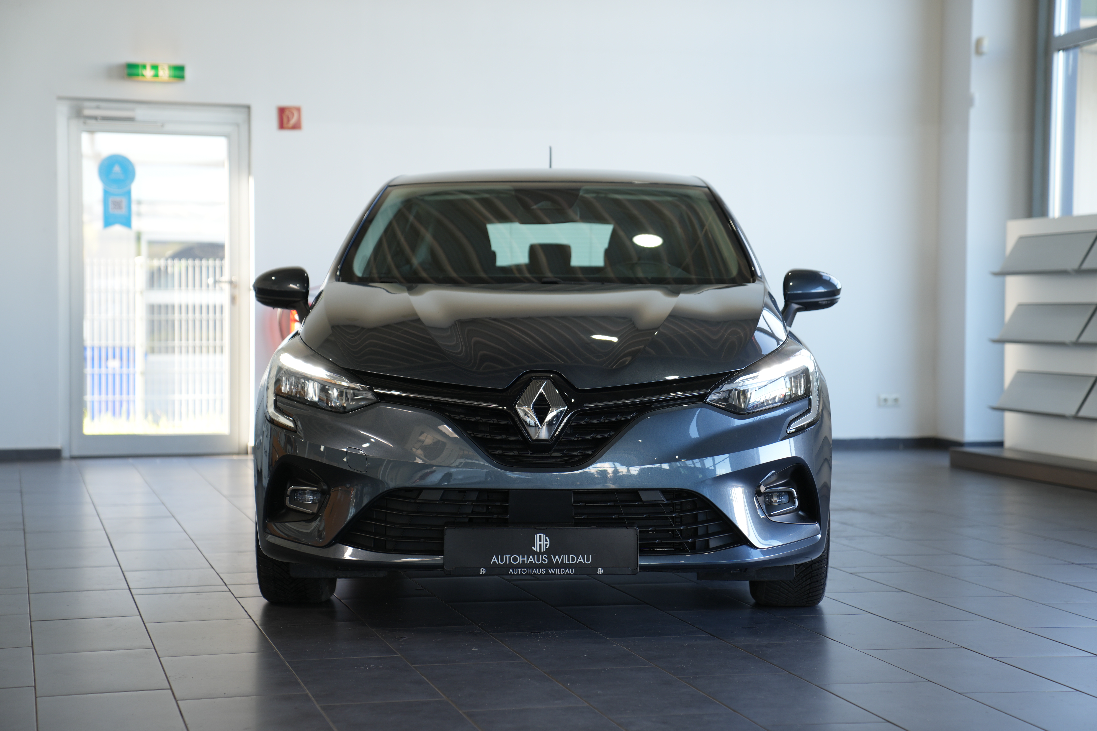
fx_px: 2133
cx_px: 548
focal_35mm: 70
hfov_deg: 28.8
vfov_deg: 19.5
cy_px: 366
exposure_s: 1/80
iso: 160
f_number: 2.8
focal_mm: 70
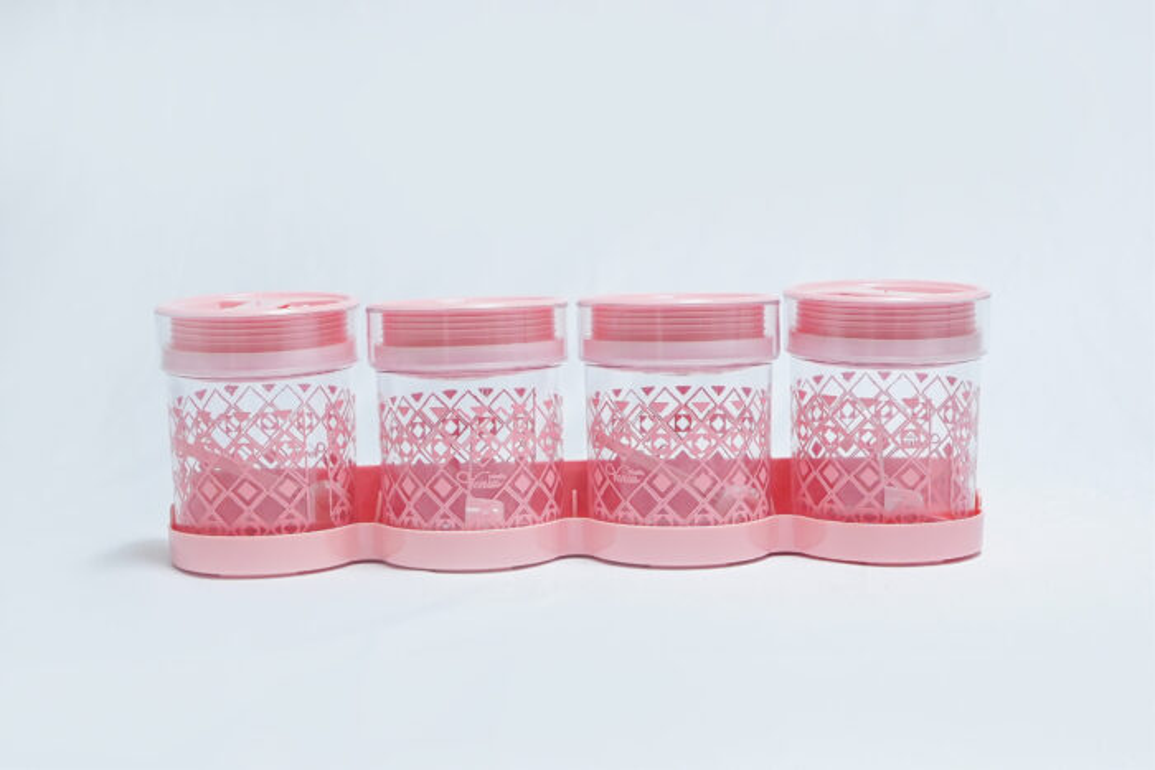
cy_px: 385
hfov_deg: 38.2
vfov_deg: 26.0
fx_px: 1669
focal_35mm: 52
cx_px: 578
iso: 2500
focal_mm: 35
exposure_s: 1/160
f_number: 9
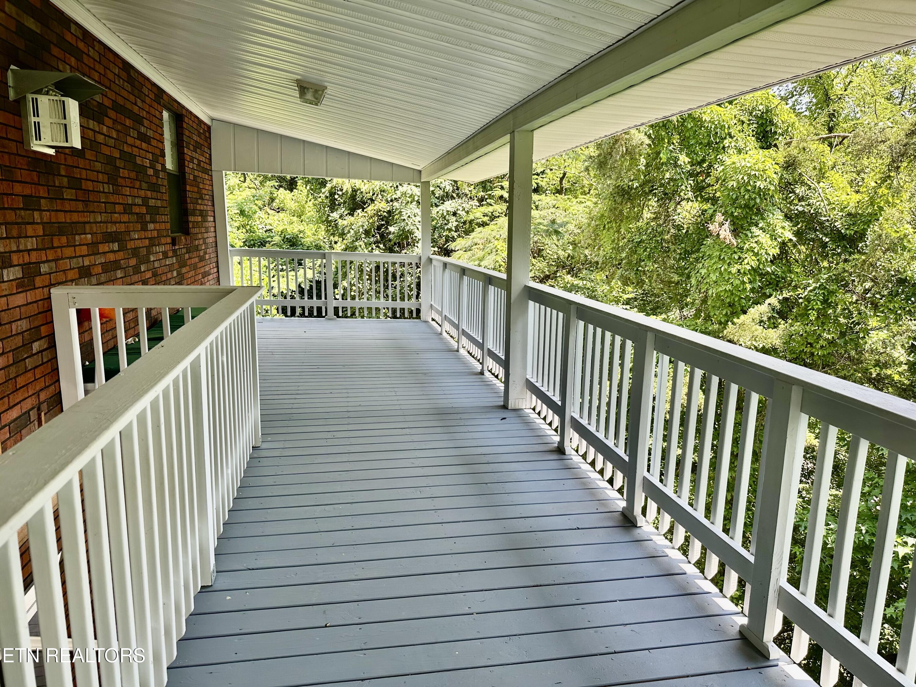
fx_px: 635
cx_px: 458
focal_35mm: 24
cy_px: 344
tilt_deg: -11.6
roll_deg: -0.5
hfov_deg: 71.6
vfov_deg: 56.8
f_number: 1.78
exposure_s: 1/456
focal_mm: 6.86
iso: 80
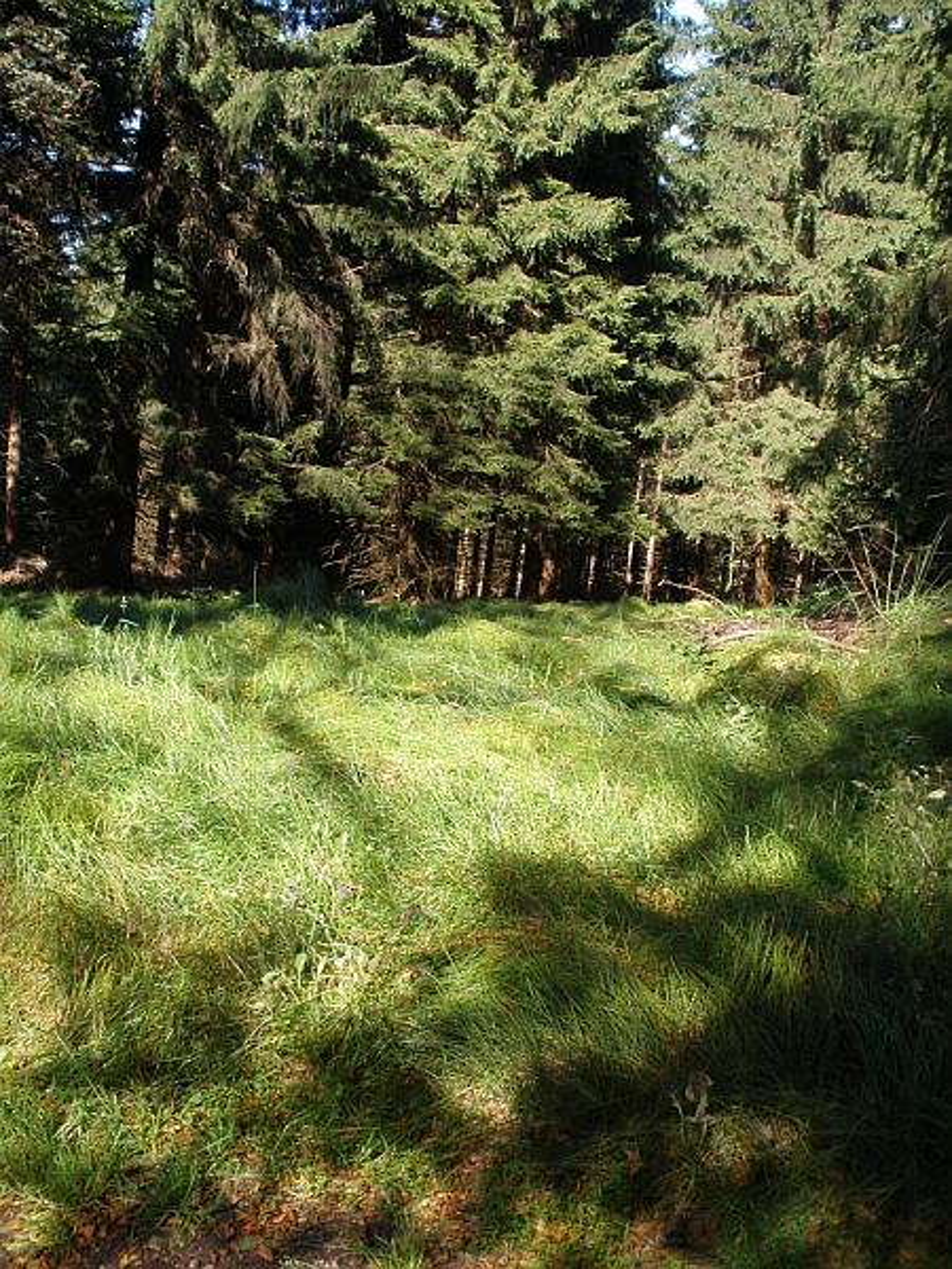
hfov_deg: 39.7
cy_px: 634
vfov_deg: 51.4
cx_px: 476
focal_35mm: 36
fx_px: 1320
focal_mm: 6.3
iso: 80
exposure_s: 1/80
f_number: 5.6
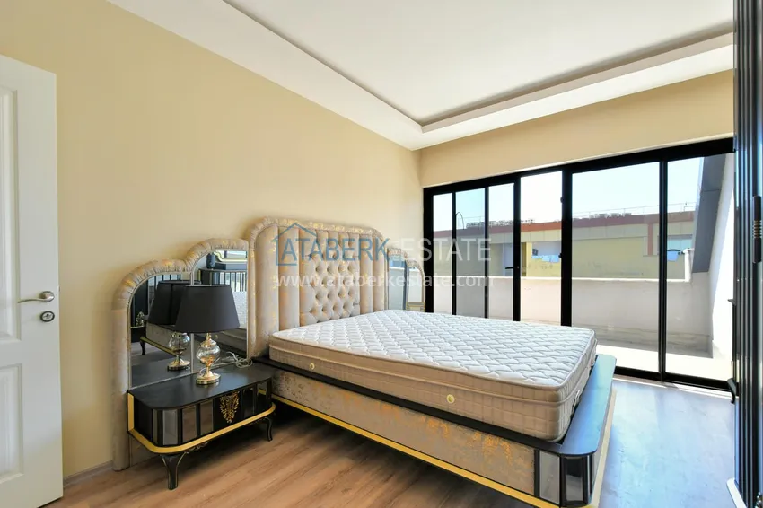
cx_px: 382
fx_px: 318
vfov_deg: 77.3
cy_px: 254
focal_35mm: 15
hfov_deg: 100.4
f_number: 8
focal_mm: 10
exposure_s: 1/60
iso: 110
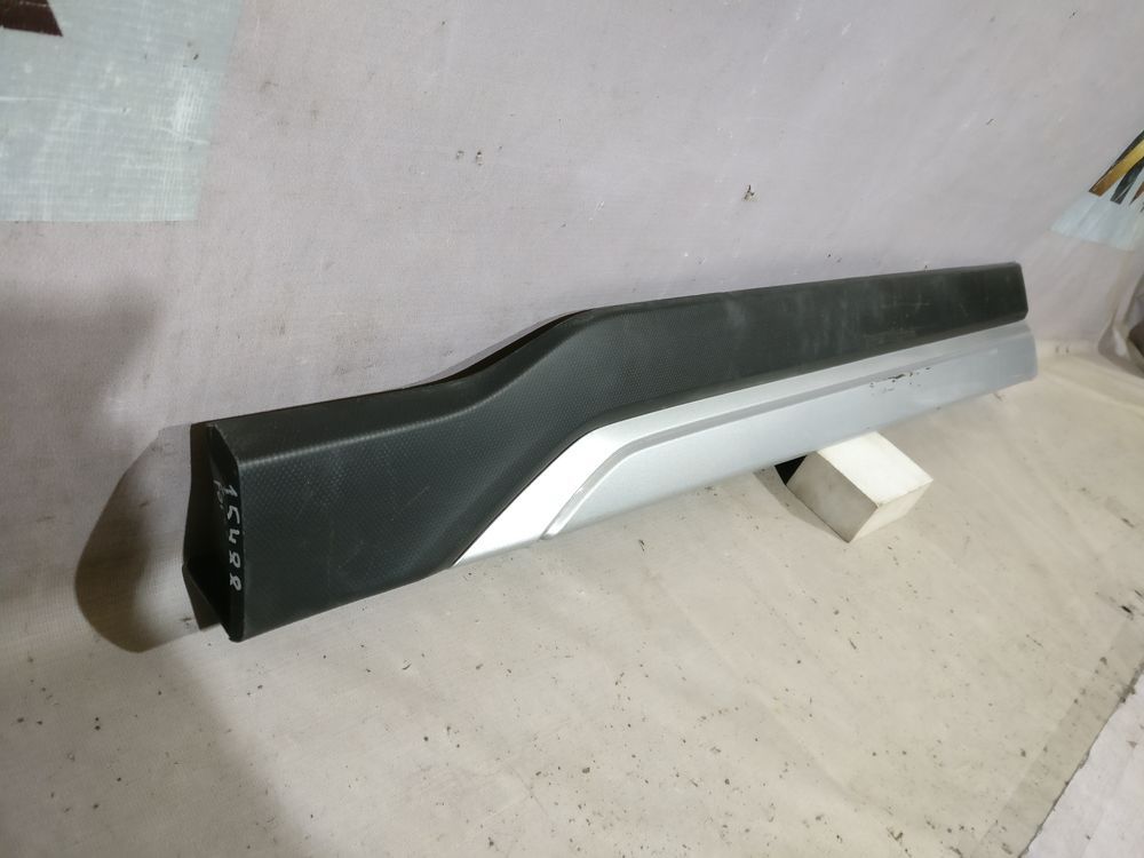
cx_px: 572
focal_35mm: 28
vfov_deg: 49.7
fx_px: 925
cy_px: 429
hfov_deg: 63.4
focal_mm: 4.26
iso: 500
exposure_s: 1/25
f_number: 2
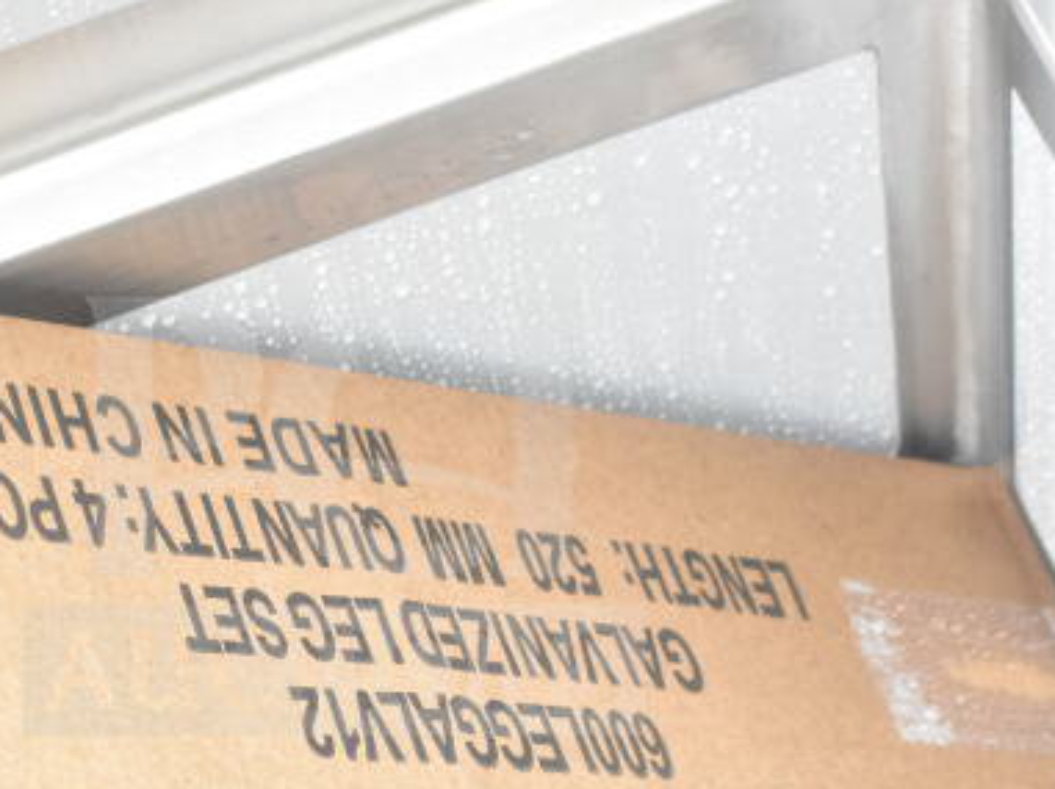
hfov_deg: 17.7
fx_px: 3380
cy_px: 516
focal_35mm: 111
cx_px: 332
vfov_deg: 13.3
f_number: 8
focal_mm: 48
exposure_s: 1/250
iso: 1600
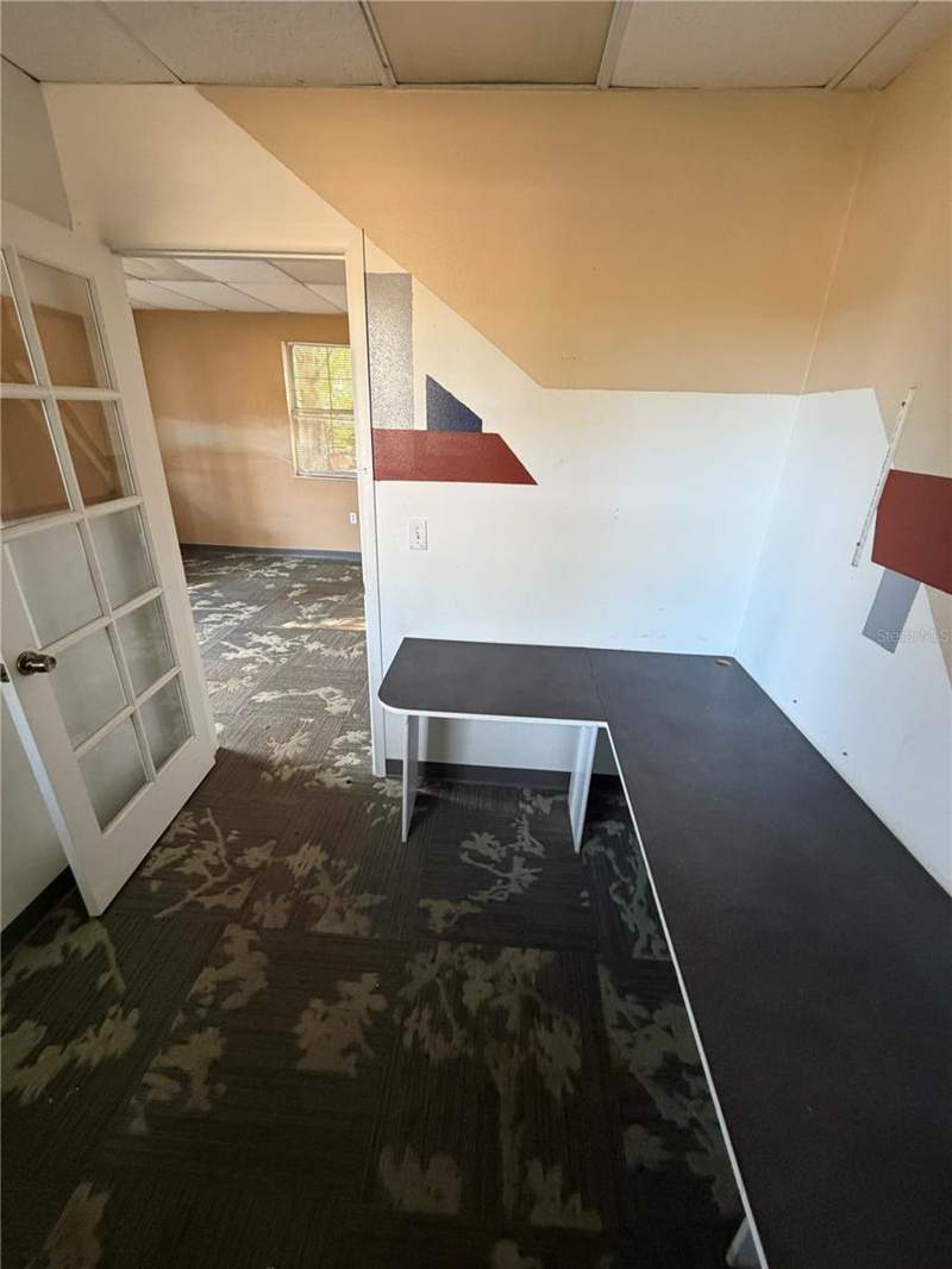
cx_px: 476
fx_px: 513
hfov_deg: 85.7
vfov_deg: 102.1
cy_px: 634
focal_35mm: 14
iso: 320
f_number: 2.2
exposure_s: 1/60
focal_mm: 2.22
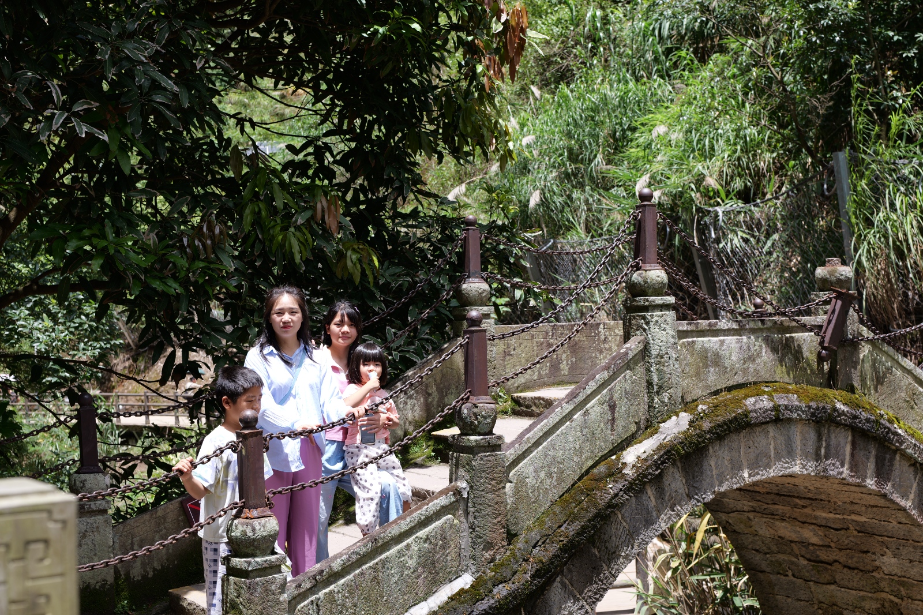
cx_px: 462
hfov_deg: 38.9
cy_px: 308
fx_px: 1307
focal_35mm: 51
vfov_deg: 26.5
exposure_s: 1/200
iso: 100
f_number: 5.6
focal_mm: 51
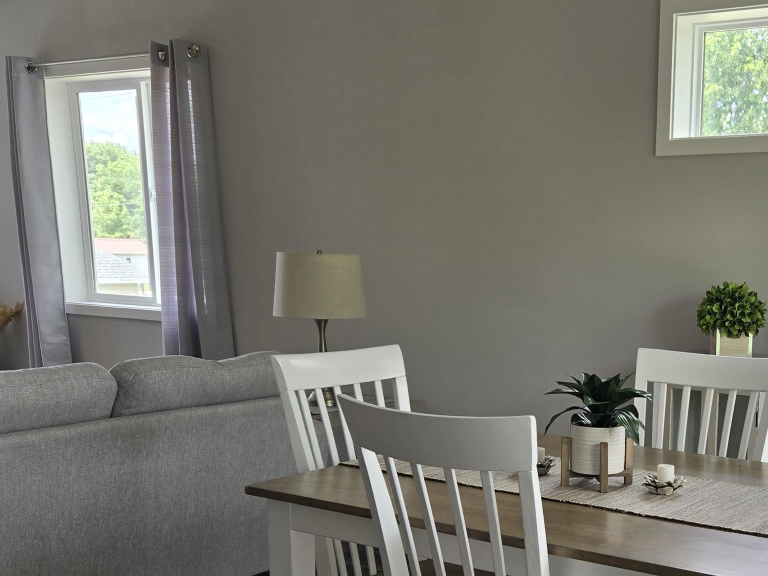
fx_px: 1021
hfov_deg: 39.6
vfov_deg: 30.8
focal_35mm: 46
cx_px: 618
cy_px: 454
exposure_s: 1/180
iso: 50
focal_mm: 5.4
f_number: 1.8
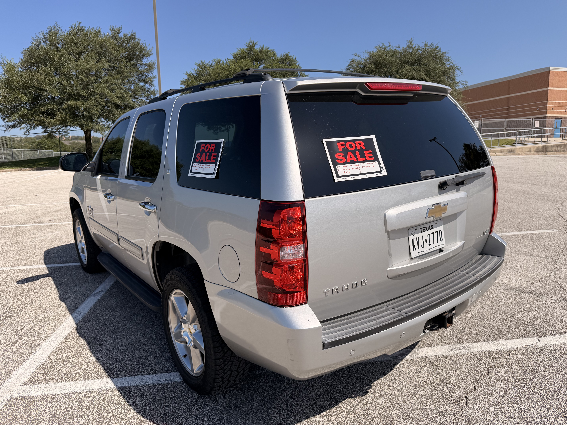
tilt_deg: -9.4
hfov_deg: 71.6
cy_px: 212
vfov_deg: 56.8
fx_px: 393
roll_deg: +1.6
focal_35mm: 24
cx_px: 284
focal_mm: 6.76
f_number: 1.78
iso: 100
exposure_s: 1/7353
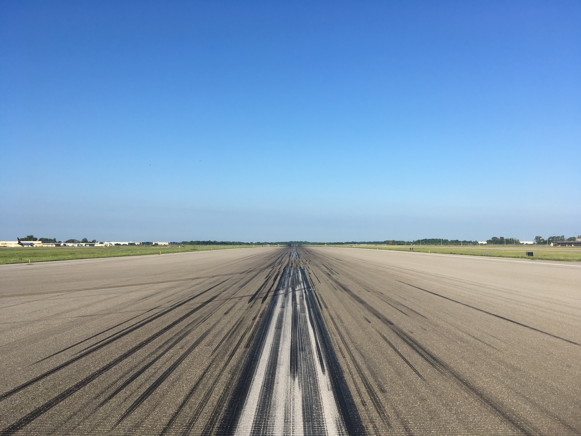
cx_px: 290
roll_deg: +0.2
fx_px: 487
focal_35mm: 29
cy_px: 218
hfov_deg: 61.7
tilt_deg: +2.7
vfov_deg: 48.2
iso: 25
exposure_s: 1/1637
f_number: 2.2
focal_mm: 4.15
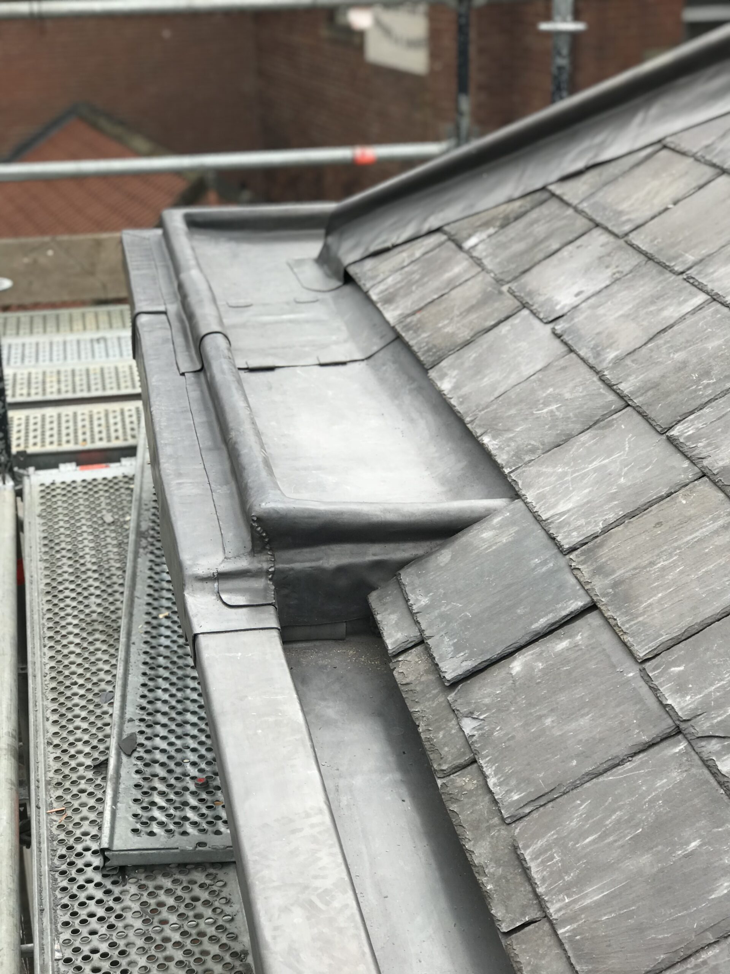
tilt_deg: -20.1
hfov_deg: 25.7
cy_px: 487
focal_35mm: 57
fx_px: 1603
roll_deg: +0.8
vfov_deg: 33.8
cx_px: 365
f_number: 2.8
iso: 20
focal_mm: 6.6
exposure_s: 1/263
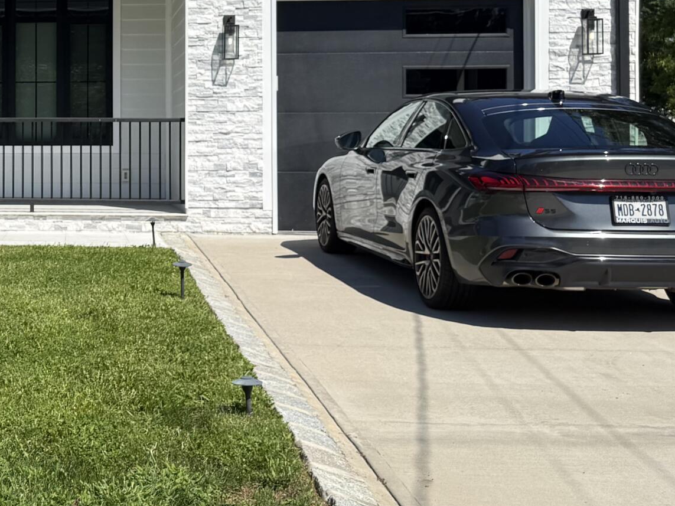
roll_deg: +0.6
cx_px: -63
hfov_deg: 28.1
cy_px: 129
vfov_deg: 23.1
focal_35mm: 63
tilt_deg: +1.2
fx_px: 1228
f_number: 1.78
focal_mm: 6.76
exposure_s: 1/4975
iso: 80
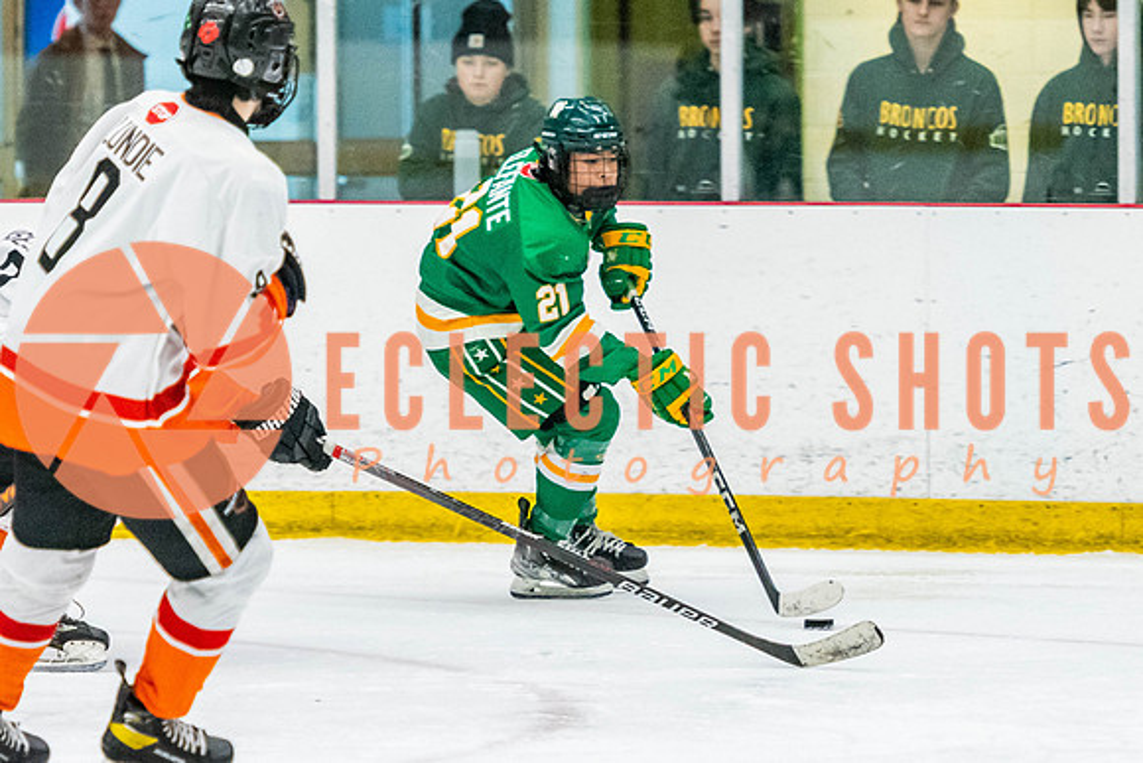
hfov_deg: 6.6
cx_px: 492
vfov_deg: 4.4
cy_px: 499
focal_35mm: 313
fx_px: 9953
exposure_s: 1/640
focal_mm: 135
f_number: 2.8
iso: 1800
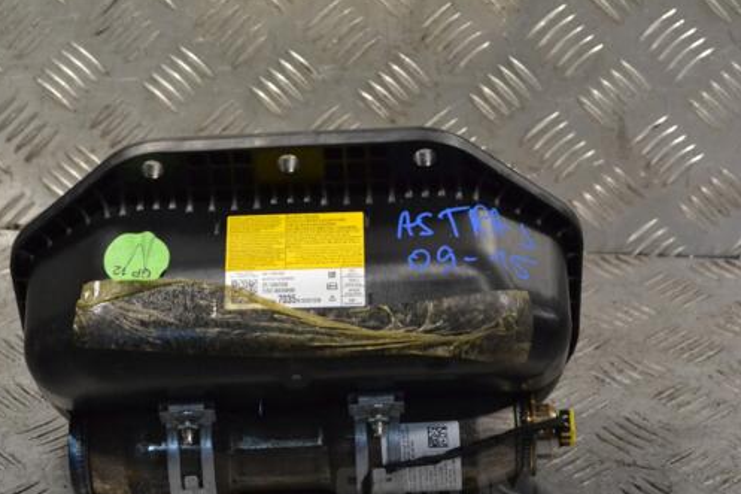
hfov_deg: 20.5
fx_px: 2049
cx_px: 309
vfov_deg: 13.7
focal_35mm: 100
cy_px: 291
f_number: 9
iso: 3200
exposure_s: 1/320
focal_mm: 55
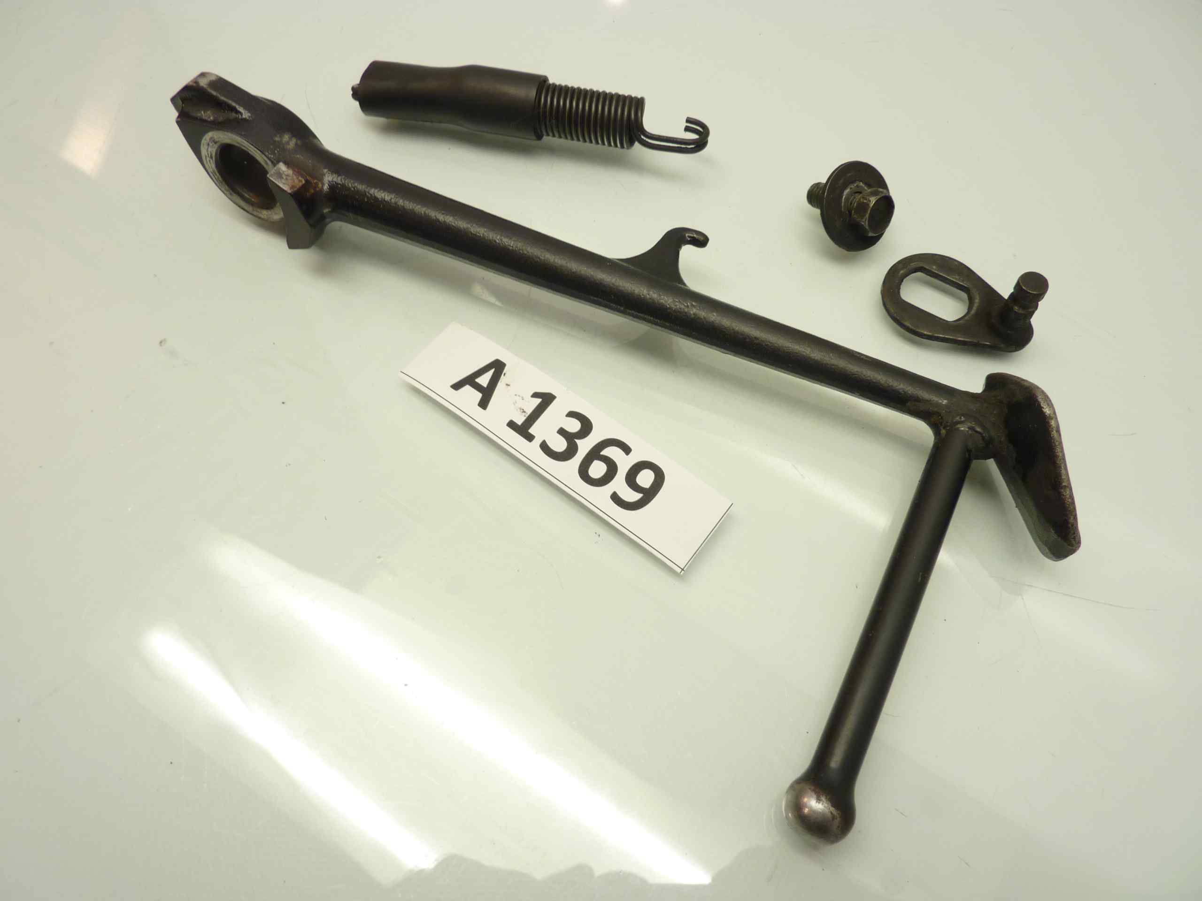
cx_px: 601
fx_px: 868
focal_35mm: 25
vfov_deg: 54.9
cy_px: 450
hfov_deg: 69.4
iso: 80
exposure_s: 1/20
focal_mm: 4.1
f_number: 3.3
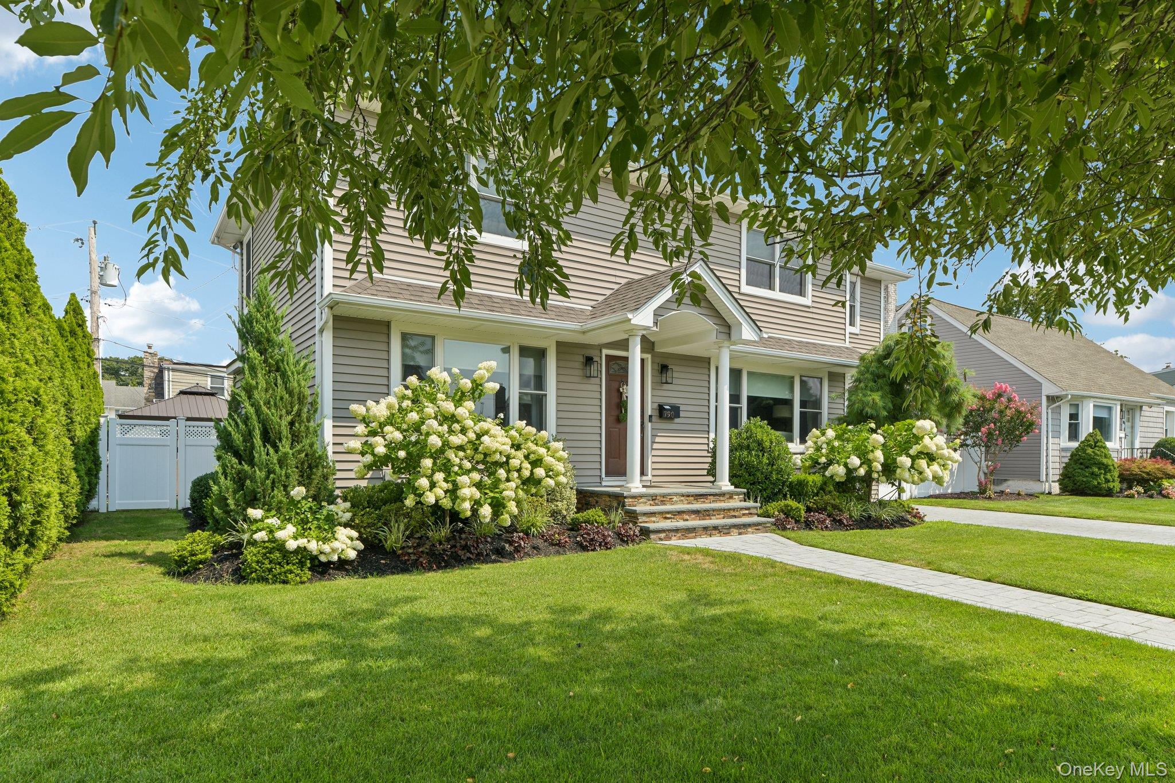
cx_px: 588
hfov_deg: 81.2
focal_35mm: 21
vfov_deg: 59.5
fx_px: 685
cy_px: 392
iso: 160
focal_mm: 21
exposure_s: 1/250
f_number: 9
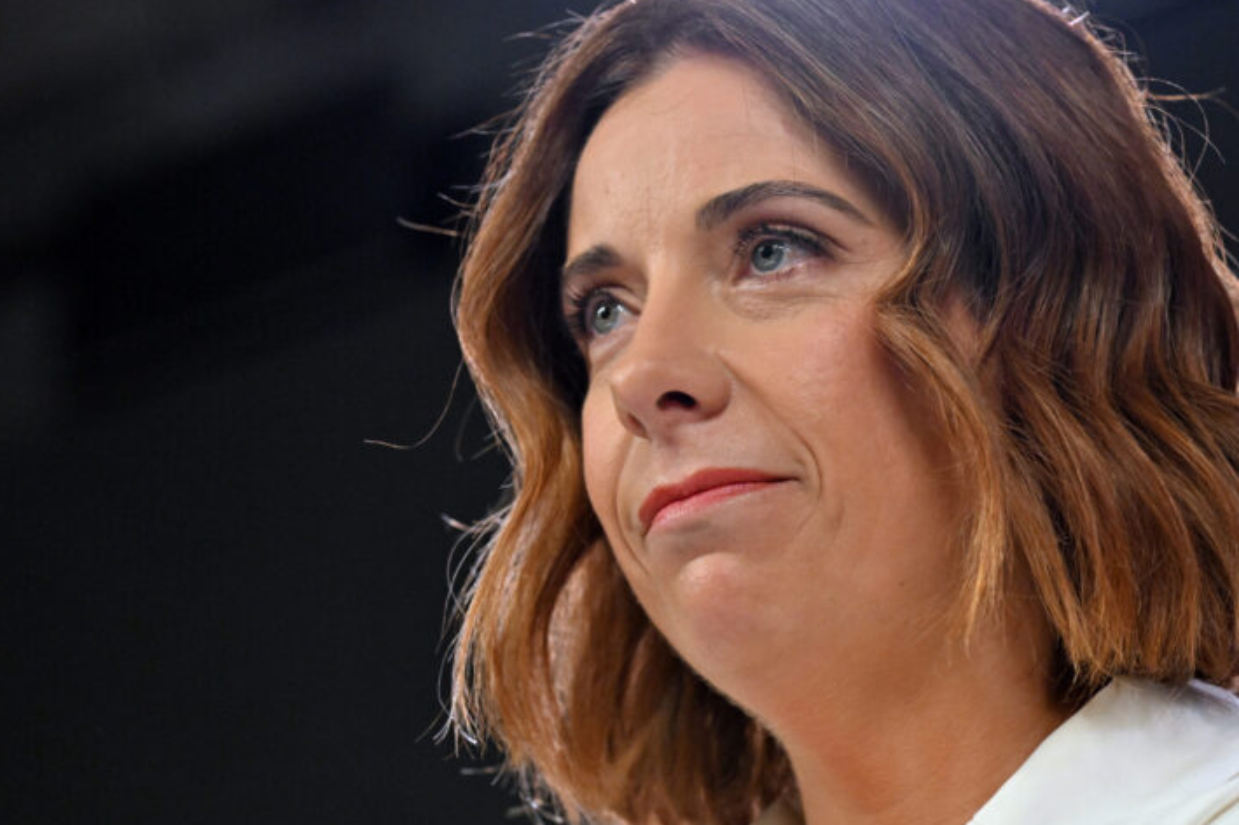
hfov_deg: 8.1
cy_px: 374
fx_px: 8737
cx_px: 767
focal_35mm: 254
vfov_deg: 5.4
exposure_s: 1/320
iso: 4000
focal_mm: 200
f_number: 5.6
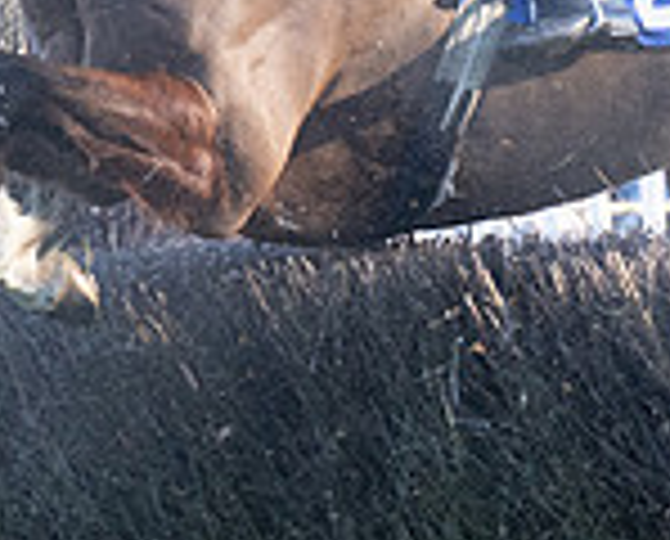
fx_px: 9483
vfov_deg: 3.3
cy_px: 252
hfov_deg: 4.0
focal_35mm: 477
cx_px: 285
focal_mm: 70
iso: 800
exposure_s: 1/1250
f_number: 2.8
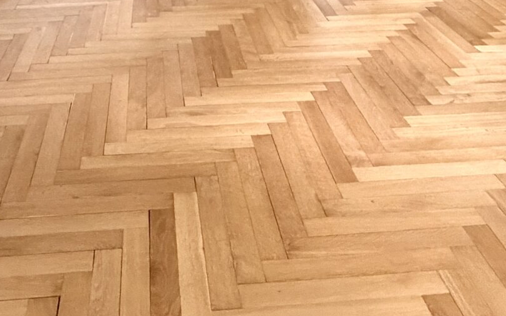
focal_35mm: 47
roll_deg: +0.7
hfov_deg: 42.4
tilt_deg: +0.3
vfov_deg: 20.6
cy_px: -228
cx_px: 195
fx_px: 648
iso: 640
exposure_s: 1/60
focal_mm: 2.22
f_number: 2.2
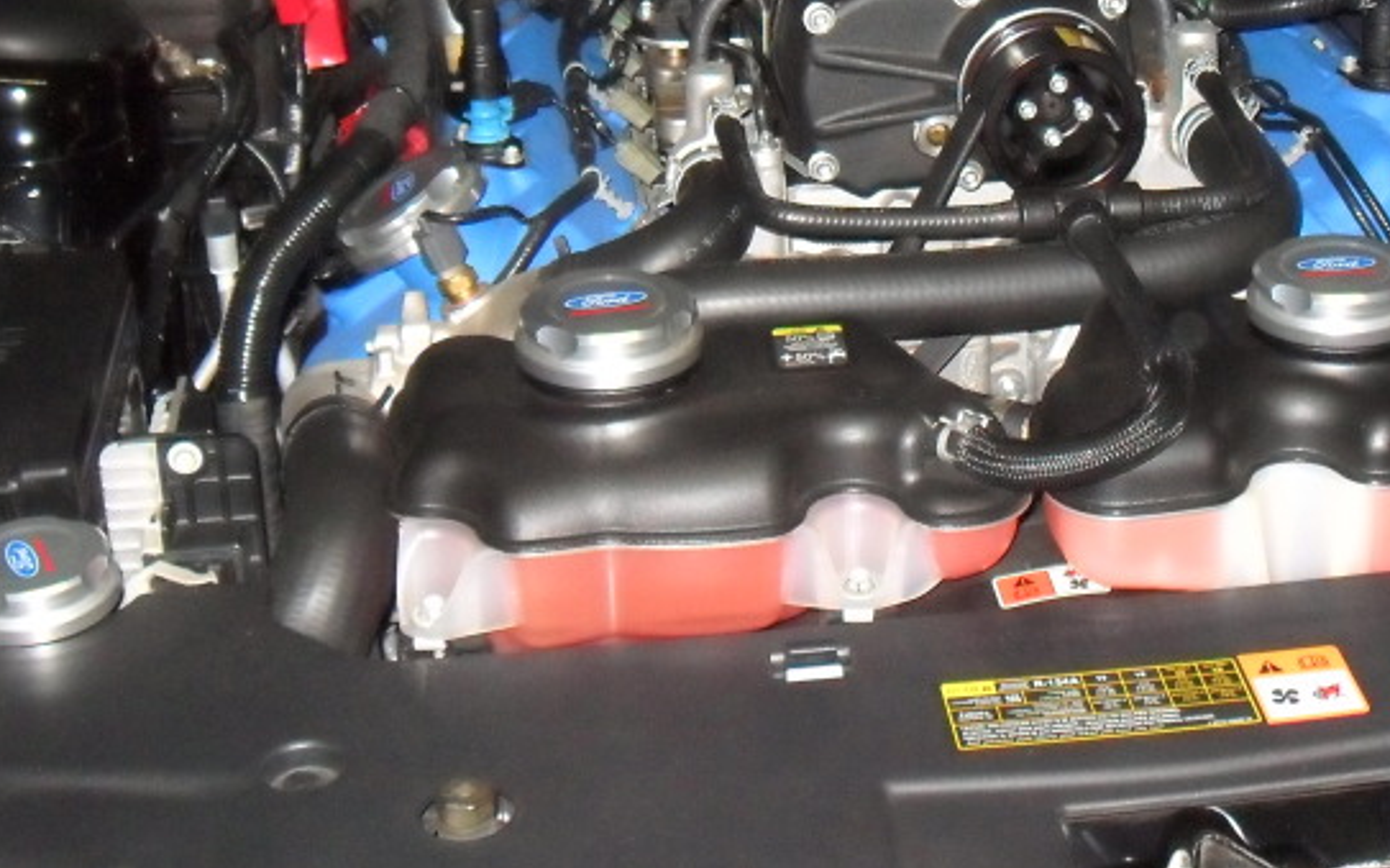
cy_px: 79
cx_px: 942
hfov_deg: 29.2
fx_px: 2651
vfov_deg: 18.3
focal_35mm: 70
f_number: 2.8
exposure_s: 1/45
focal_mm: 6.2
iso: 400
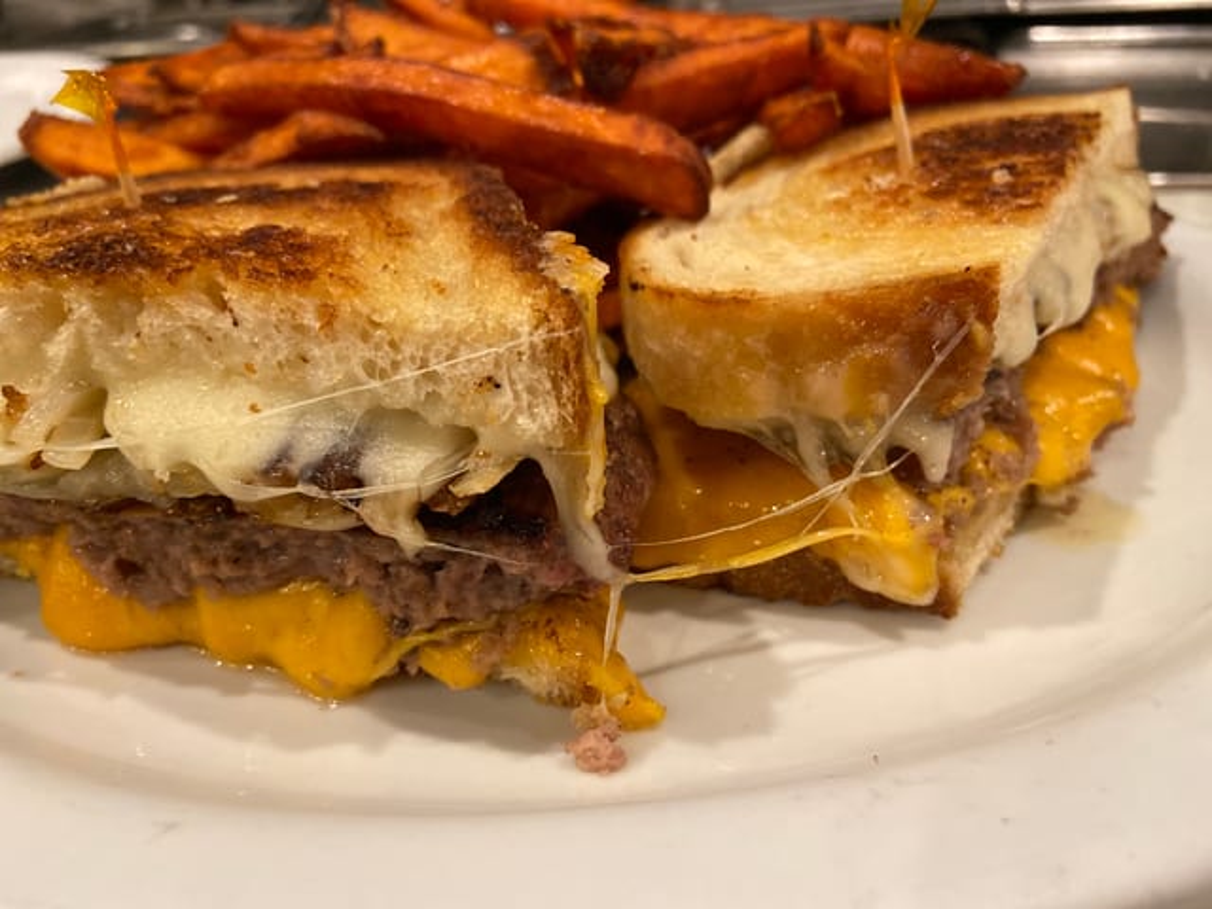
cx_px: 606
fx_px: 910
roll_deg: +2.7
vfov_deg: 53.1
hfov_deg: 67.3
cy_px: 454
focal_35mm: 26
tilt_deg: -31.3
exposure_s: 1/60
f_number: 1.8
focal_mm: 4.25
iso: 400
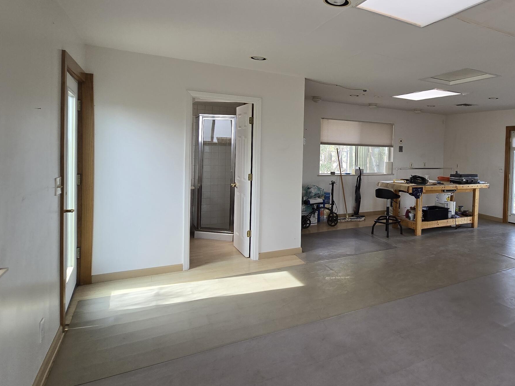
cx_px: 405
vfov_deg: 60.4
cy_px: 149
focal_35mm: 22
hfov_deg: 69.6
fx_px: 327
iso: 50
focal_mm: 2.2
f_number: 2.2
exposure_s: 1/120
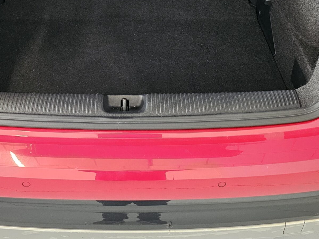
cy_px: -3
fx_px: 451
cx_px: 132
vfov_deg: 27.8
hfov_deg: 38.8
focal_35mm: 49
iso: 640
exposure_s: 1/33.3
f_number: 1.7
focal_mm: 6.3
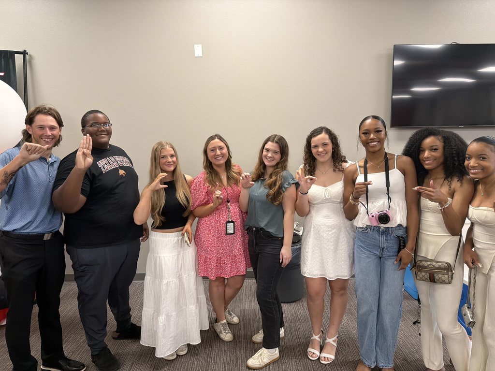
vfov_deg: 56.8
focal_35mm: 24
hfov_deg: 71.6
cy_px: 186
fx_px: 343
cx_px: 248
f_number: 1.78
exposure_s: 1/115
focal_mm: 6.76
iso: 400
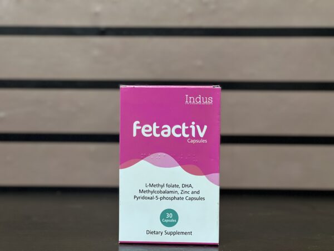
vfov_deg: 19.1
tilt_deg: -0.9
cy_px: 126
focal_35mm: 77
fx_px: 743
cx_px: 167
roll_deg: -0.1
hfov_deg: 25.3
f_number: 2.8
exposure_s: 1/33
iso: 250
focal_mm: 9
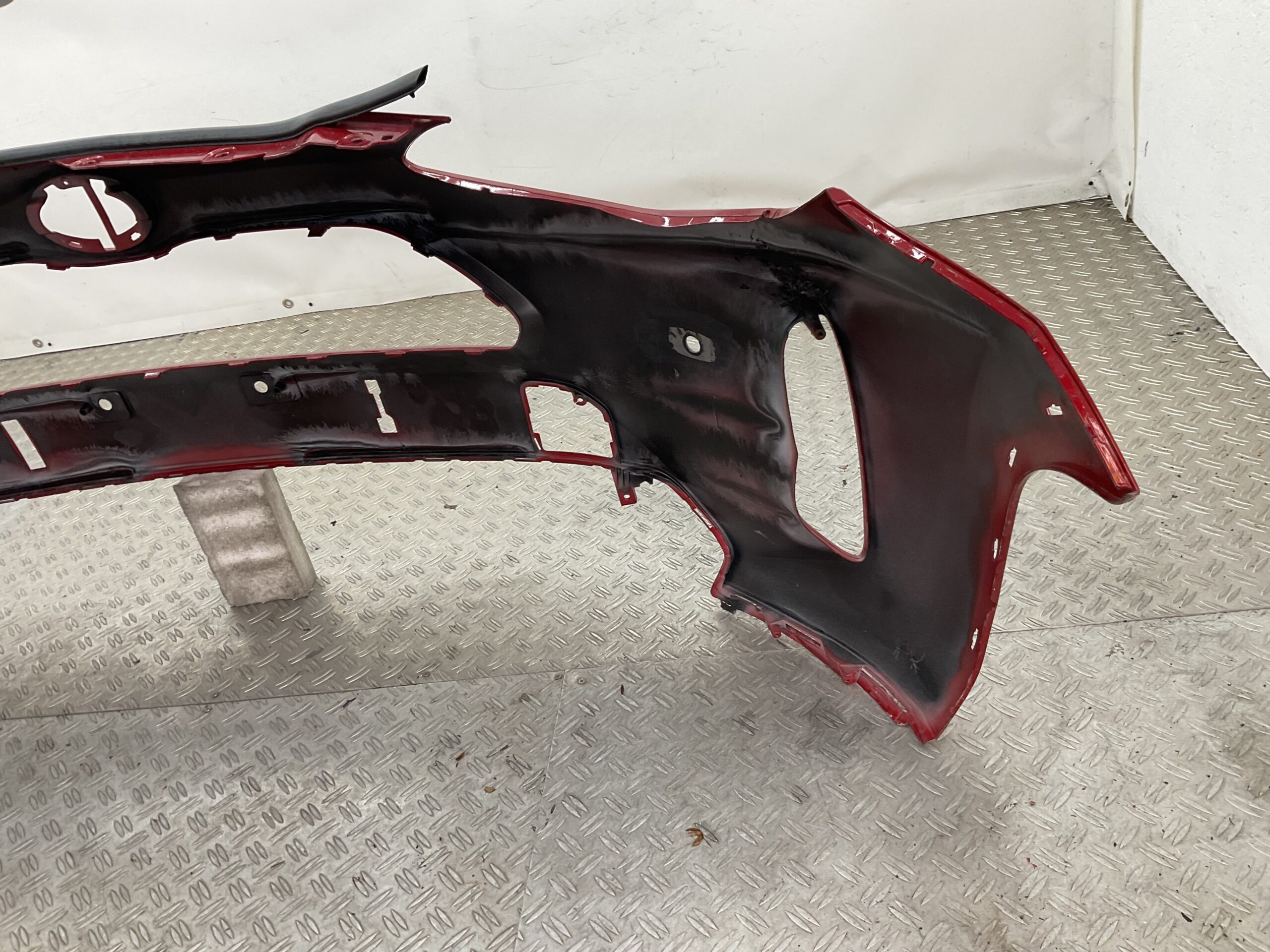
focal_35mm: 29
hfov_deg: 61.7
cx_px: 635
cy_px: 476
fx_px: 1064
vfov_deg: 48.2
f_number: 1.8
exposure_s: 1/100
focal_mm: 3
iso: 32
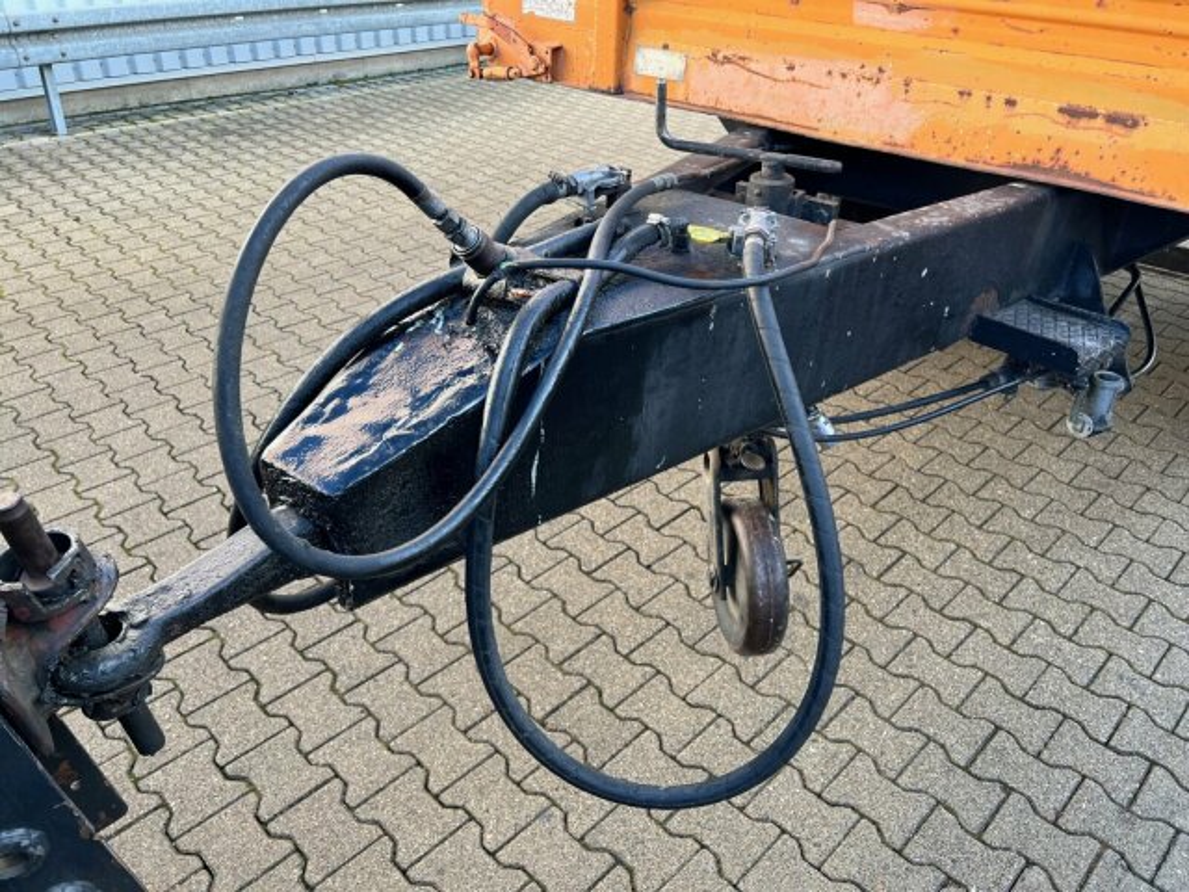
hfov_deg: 67.3
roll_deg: -0.5
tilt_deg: -31.3
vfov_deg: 53.1
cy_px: 446
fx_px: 893
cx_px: 594
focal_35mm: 26
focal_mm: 5.7
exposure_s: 1/204
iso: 40
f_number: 1.5
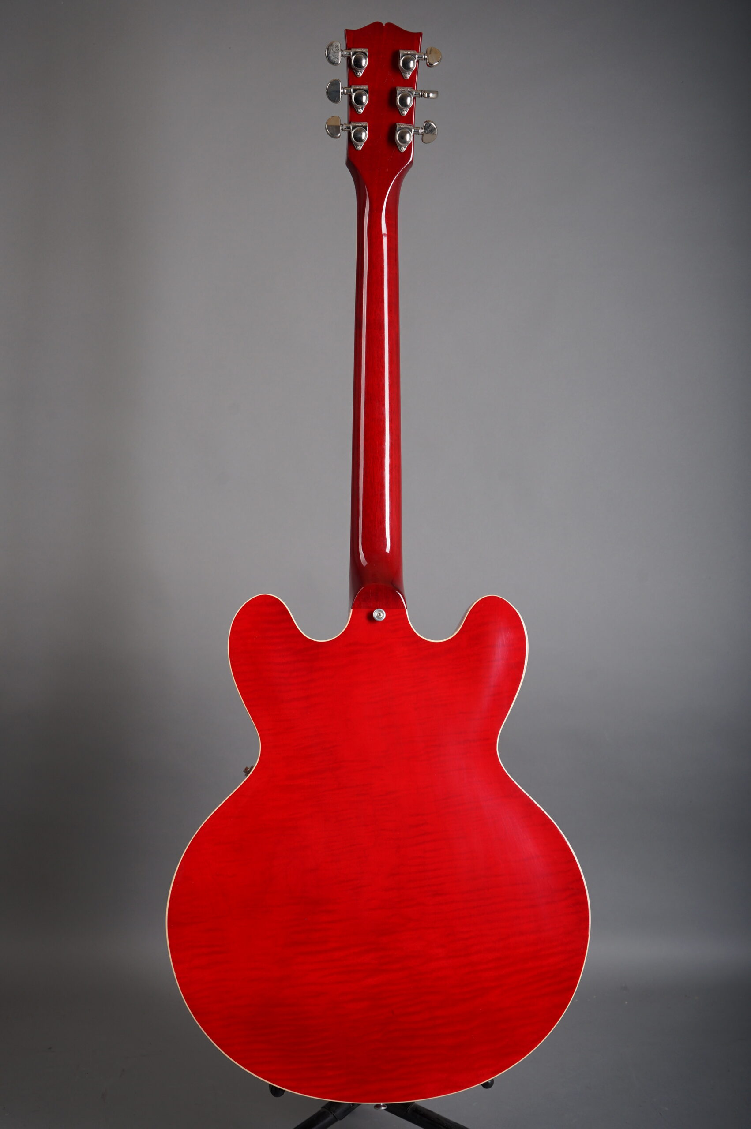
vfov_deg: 44.5
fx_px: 1379
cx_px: 376
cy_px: 564
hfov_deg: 30.5
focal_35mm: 44
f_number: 8
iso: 160
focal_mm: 44
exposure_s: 1/160
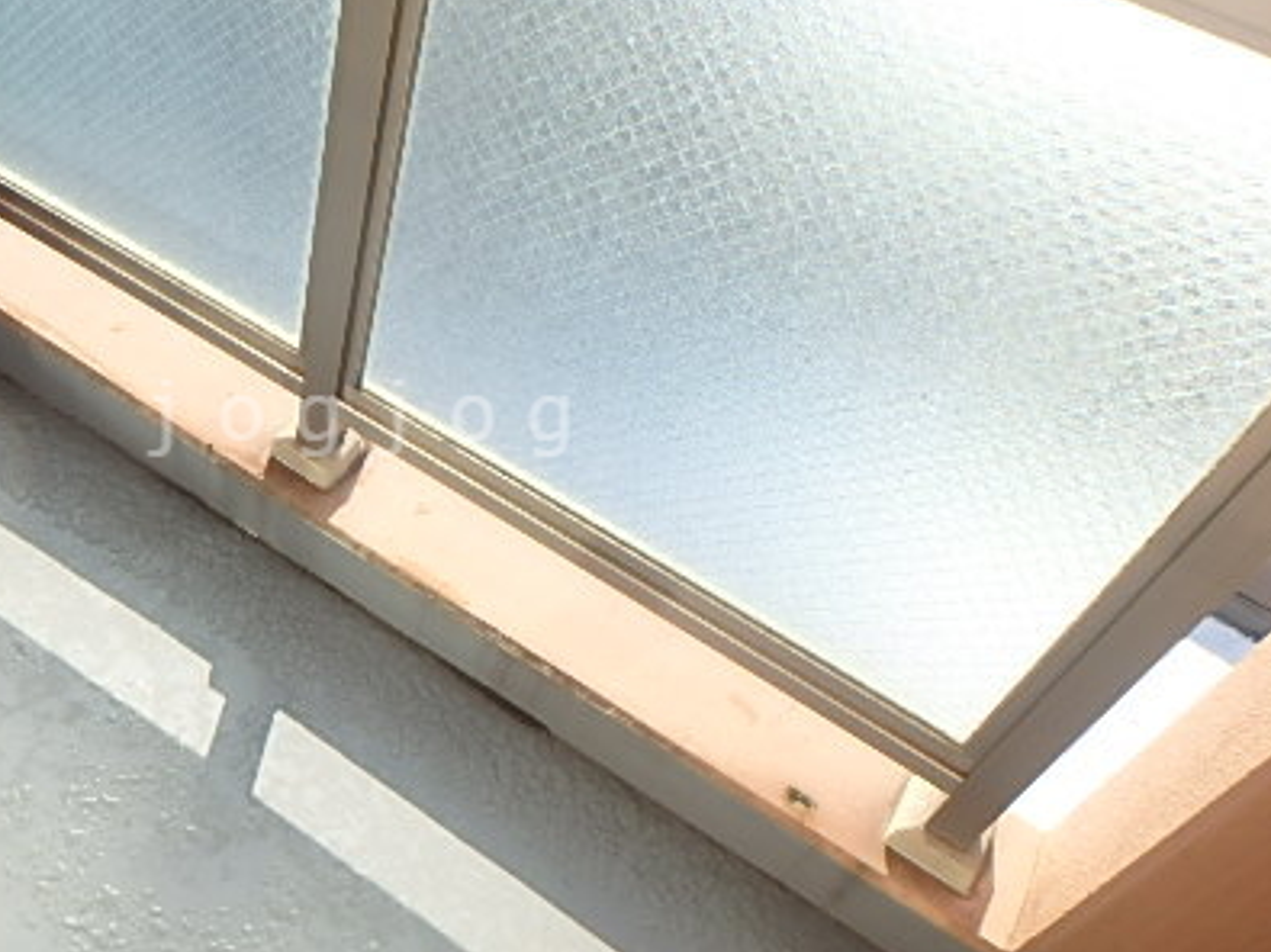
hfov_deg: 52.3
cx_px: 367
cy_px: 418
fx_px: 1248
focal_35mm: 34
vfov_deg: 41.7
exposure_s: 1/400
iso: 125
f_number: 3.5
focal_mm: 3.7
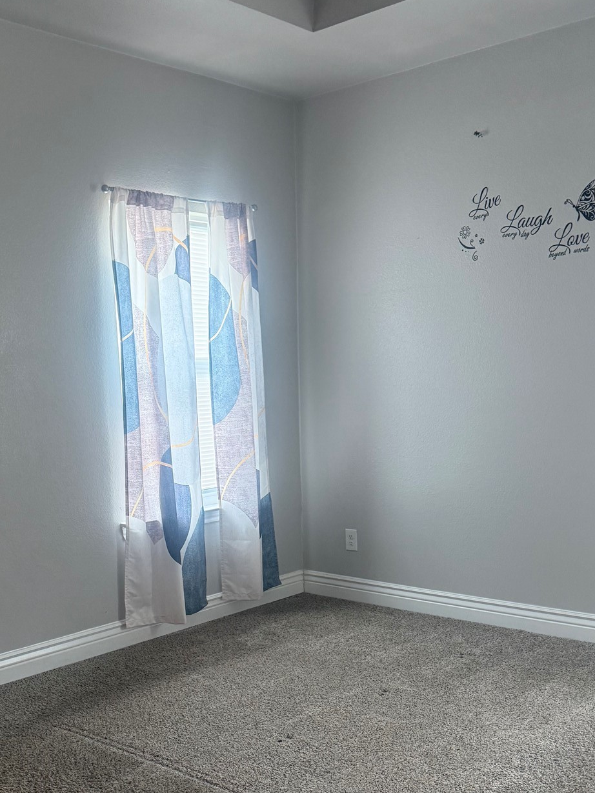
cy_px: 561
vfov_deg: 45.7
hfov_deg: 35.9
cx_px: 258
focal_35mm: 40
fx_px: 917
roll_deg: +1.7
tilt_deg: -10.7
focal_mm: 6.76
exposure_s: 1/60
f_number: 1.78
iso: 250
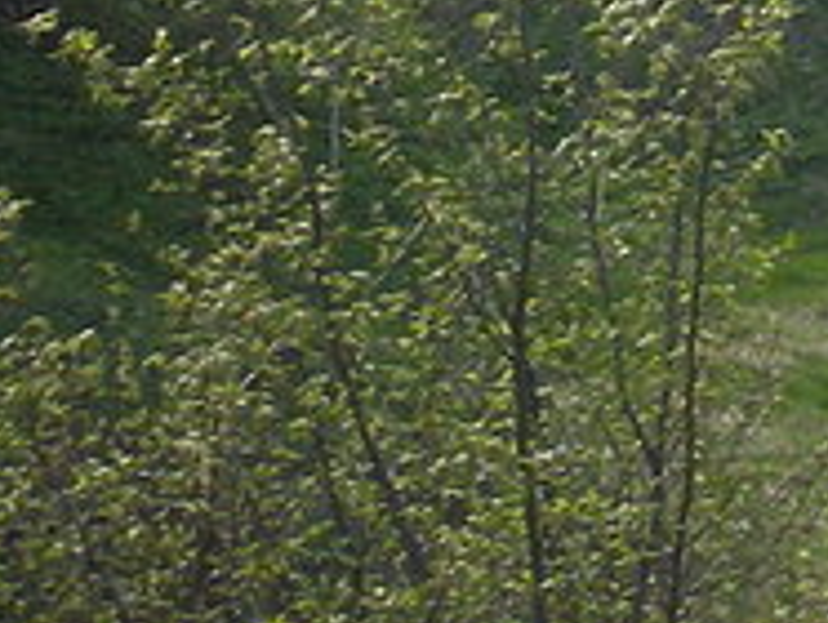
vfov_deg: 8.3
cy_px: -656
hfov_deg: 10.7
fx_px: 4048
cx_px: 1674
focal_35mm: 169
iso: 72
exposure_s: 1/206
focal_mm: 5.7
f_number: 5.7
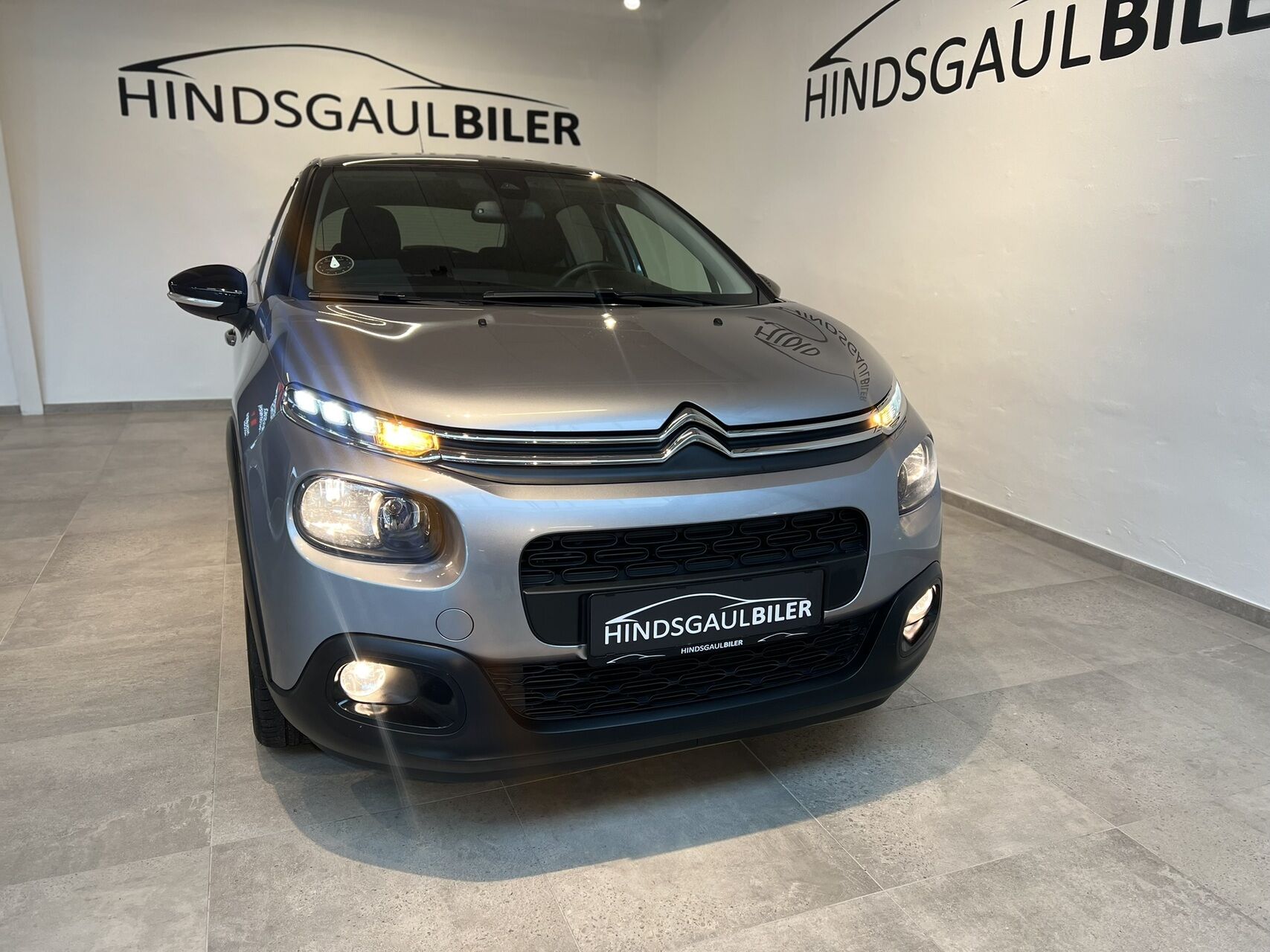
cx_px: 635
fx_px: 954
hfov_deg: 67.3
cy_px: 476
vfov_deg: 53.1
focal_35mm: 26
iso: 50
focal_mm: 5.7
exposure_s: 1/100
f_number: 1.5
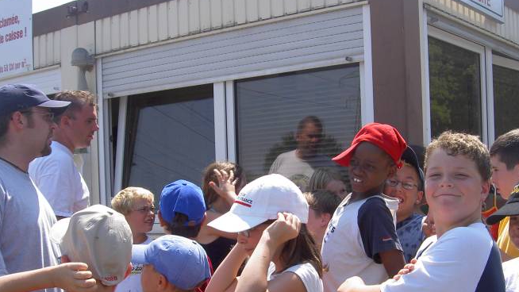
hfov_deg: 39.8
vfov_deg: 22.9
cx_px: 290
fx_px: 716
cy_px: 214
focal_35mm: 52
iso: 100
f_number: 4.7
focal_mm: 8
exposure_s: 1/200
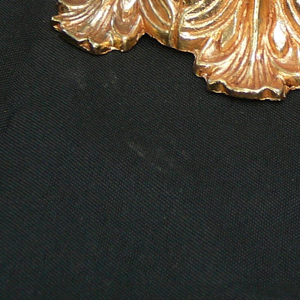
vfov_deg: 12.1
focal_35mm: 143
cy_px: 0
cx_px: 311
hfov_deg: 12.1
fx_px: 1402
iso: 100
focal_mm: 7
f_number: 3.3
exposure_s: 1/50
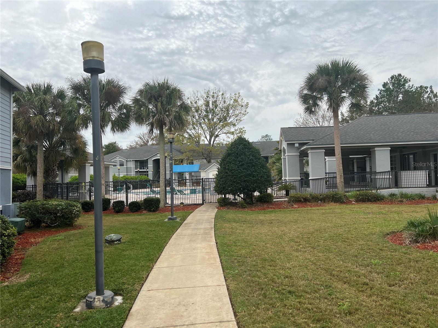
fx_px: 329
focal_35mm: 26
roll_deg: +1.6
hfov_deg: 67.3
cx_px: 219
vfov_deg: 53.1
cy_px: 164
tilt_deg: +2.1
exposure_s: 1/3356
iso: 50
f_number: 1.5
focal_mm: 5.7
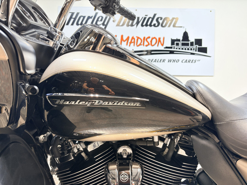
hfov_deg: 67.3
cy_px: 92
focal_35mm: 26
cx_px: 124
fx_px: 186
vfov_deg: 53.1
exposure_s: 1/120
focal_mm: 5.96
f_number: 1.6
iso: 64
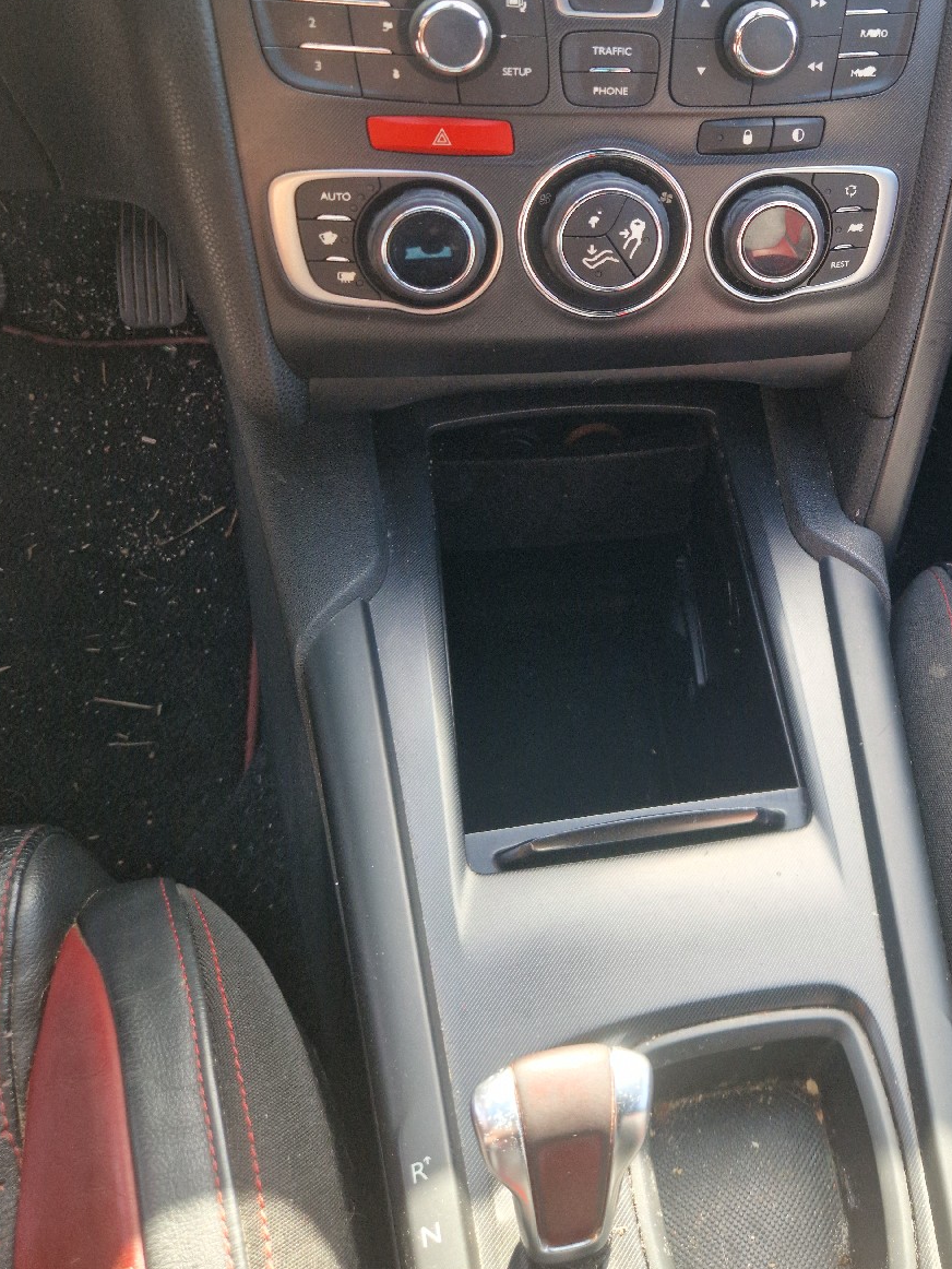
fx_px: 1393
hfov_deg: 36.6
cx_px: 746
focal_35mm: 38
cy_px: 334
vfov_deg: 47.3
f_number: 1.8
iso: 50
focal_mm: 5.4
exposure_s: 1/100
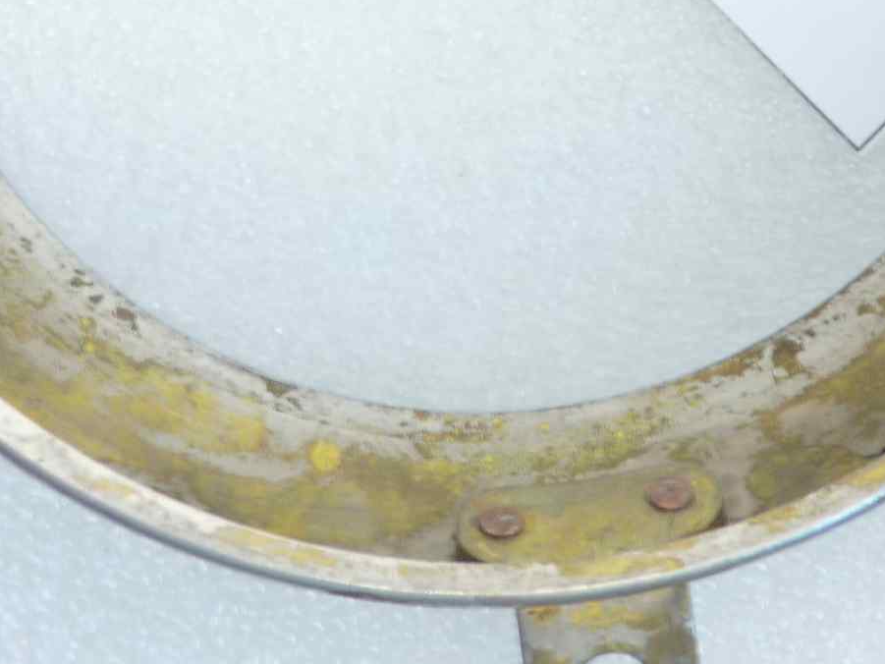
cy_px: -59
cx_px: 549
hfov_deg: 27.3
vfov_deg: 19.9
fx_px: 1815
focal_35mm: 71
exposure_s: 1/13
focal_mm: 4.1
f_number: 3.3
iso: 80
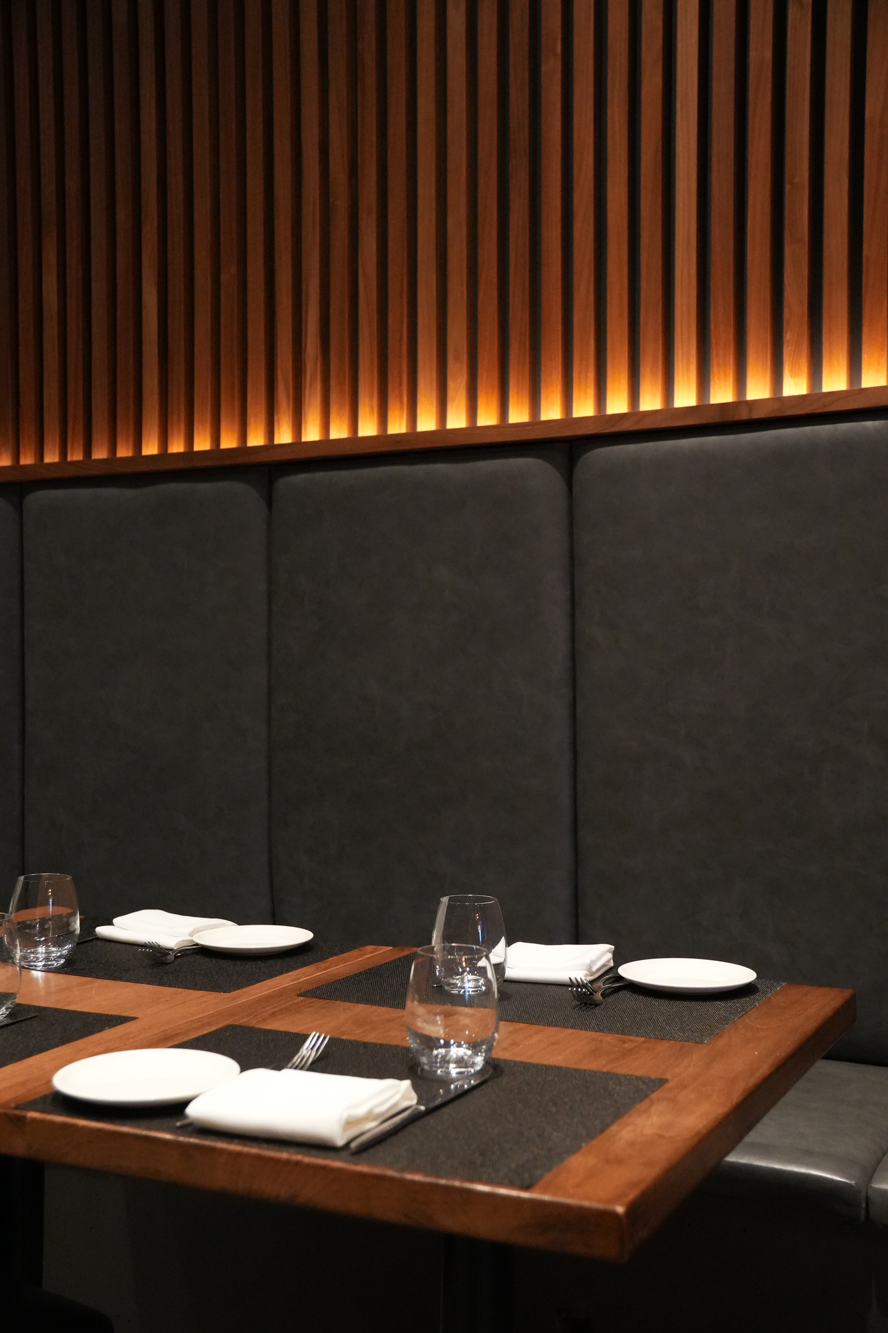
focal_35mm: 40
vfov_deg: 47.9
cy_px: 666
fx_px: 1498
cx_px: 444
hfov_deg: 33.0
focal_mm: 27
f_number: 2.8
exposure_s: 1/160
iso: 5000
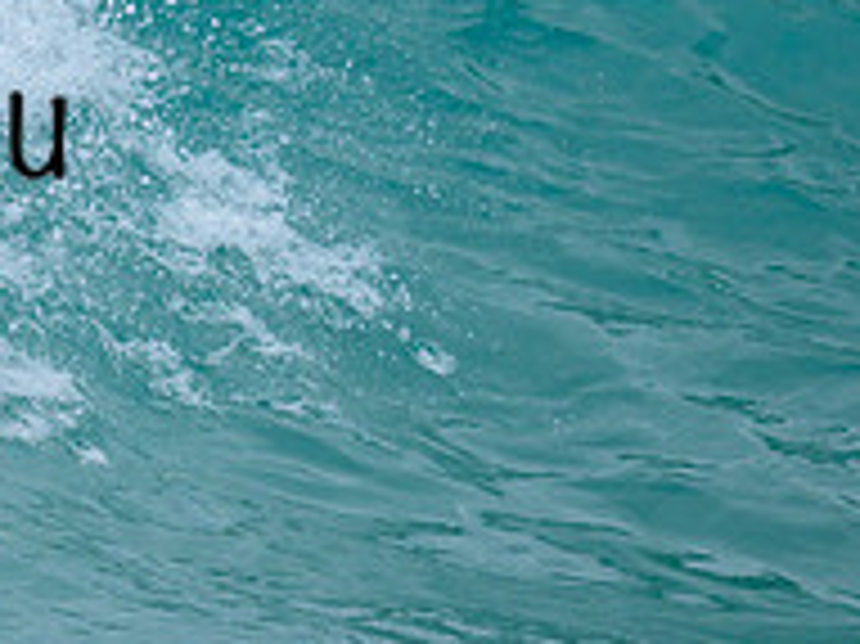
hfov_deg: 0.6
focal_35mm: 3058
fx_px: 75925
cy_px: 115
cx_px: -477
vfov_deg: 0.5
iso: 450
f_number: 6.3
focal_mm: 800
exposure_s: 1/2000
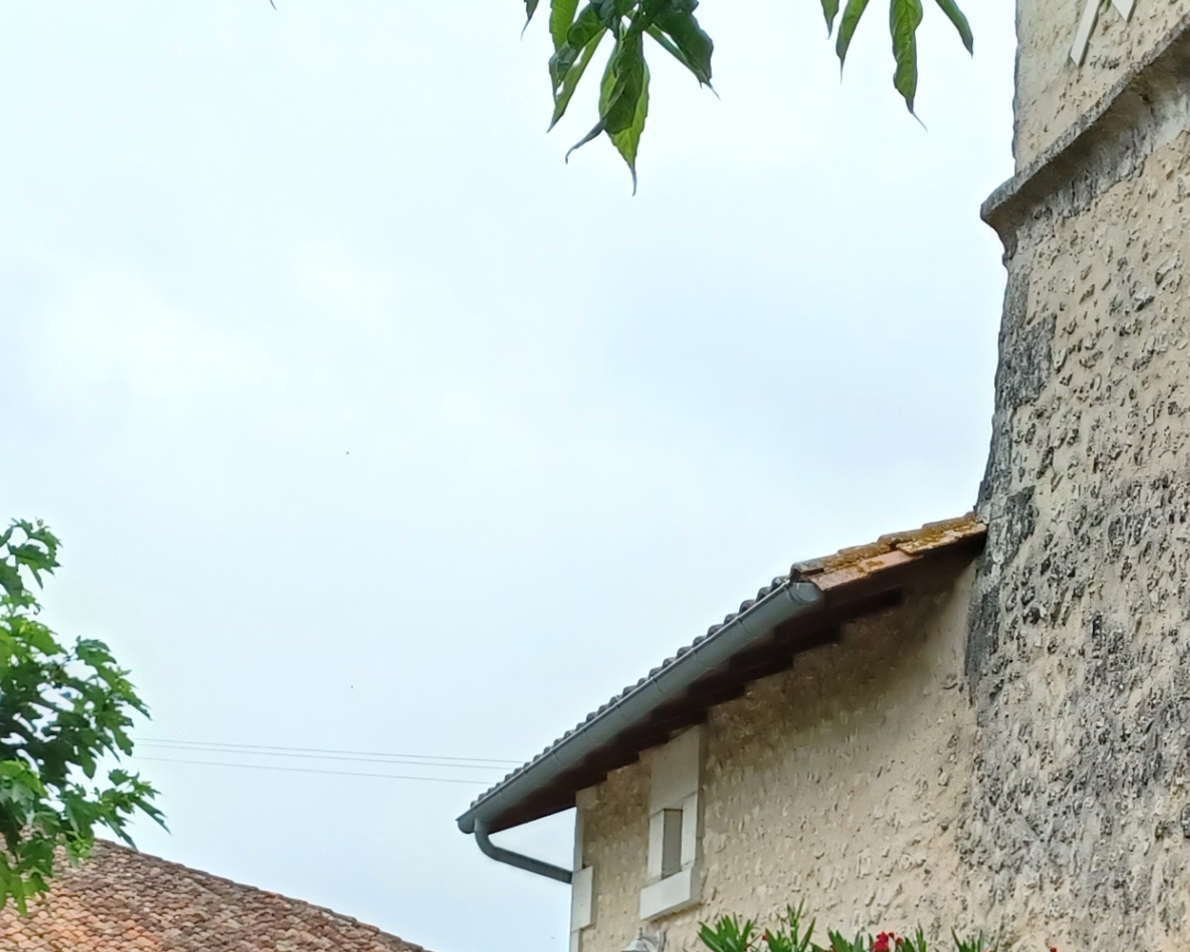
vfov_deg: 19.3
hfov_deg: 24.1
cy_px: 876
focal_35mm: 78
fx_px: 2747
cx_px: 931
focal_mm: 4.6
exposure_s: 1/266
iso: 32
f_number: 1.8
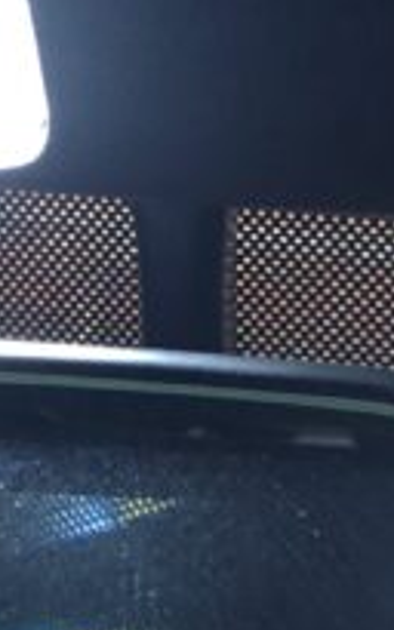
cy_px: 423
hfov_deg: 9.6
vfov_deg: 15.5
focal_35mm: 135
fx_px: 2321
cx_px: -65
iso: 50
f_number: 1.8
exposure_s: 1/15
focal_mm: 3.99
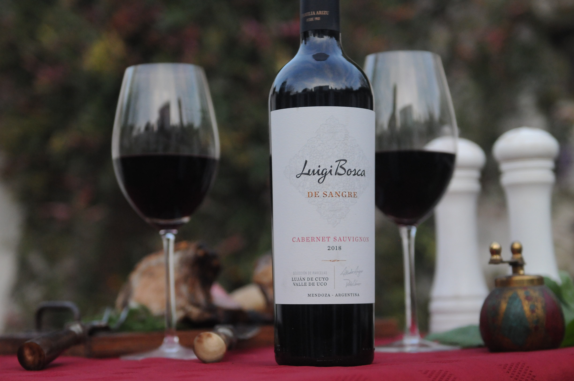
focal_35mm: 78
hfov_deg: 26.0
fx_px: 1242
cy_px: 190
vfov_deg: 17.4
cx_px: 287
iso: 1250
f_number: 2.8
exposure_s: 1/500
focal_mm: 52
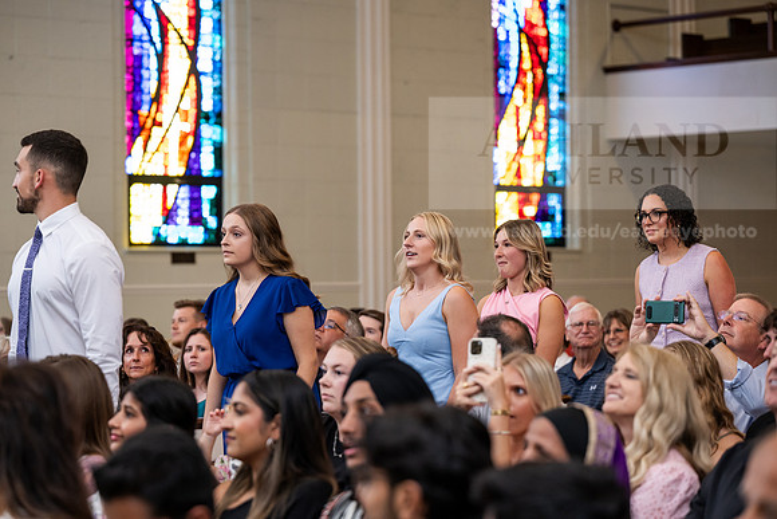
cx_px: 388
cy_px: 260
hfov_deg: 20.2
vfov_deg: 13.6
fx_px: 2180
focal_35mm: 101
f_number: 3.2
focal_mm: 101
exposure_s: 1/200
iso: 1600
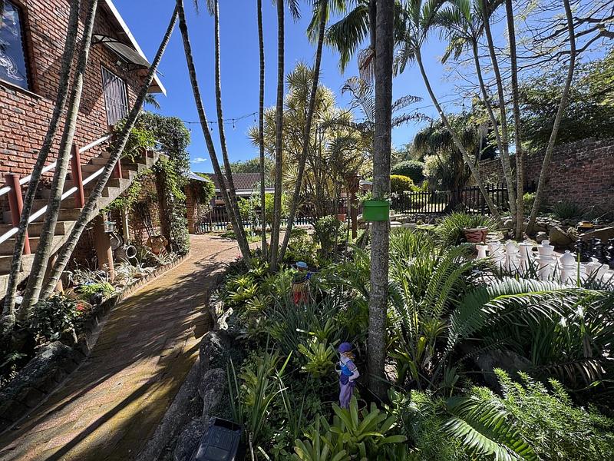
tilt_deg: -4.8
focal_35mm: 14
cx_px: 307
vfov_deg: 85.7
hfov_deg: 102.1
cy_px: 230
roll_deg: +2.4
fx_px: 248
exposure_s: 1/303
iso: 40
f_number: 2.2
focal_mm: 2.22
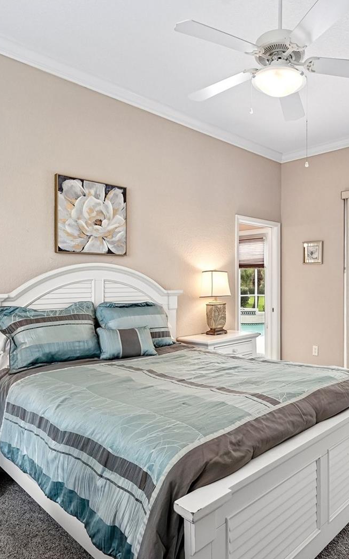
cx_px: 244
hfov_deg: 48.1
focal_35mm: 25
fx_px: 380
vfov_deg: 72.5
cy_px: 281
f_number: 8
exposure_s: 1/20
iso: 400
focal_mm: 16
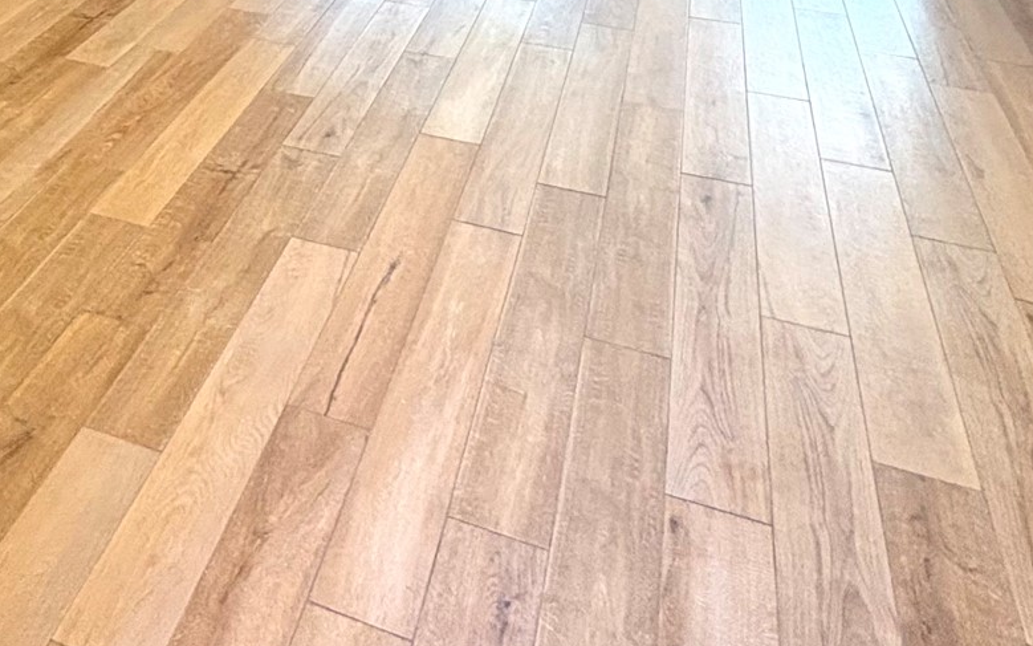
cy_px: -381
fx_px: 1098
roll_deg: +1.1
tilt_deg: -2.9
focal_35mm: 39
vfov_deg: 24.0
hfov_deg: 48.6
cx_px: 271
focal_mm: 2.22
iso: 500
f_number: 2.2
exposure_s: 1/60
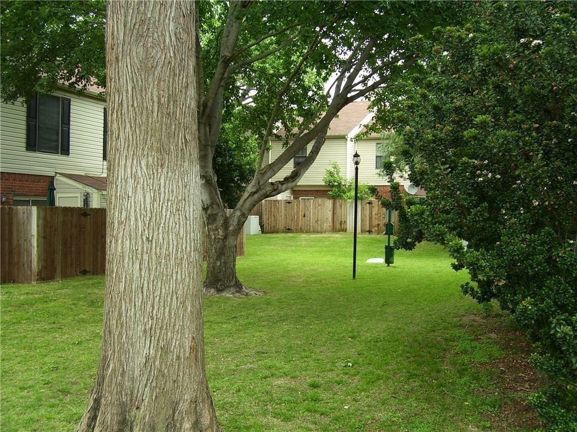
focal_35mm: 34
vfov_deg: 41.8
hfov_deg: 54.0
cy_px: 216
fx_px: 567
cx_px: 288
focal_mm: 5.6
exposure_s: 1/250
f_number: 2.7
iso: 80
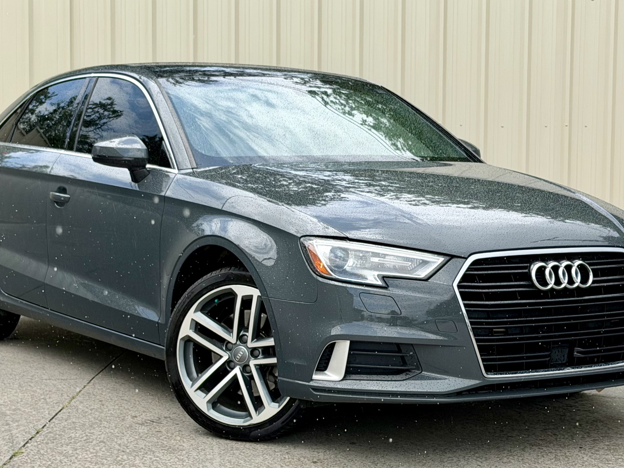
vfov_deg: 18.0
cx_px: 301
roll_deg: -1.2
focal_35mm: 82
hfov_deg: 23.8
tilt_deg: -4.0
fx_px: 1478
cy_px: 215
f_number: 1.78
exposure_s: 1/1242
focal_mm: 6.76
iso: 64
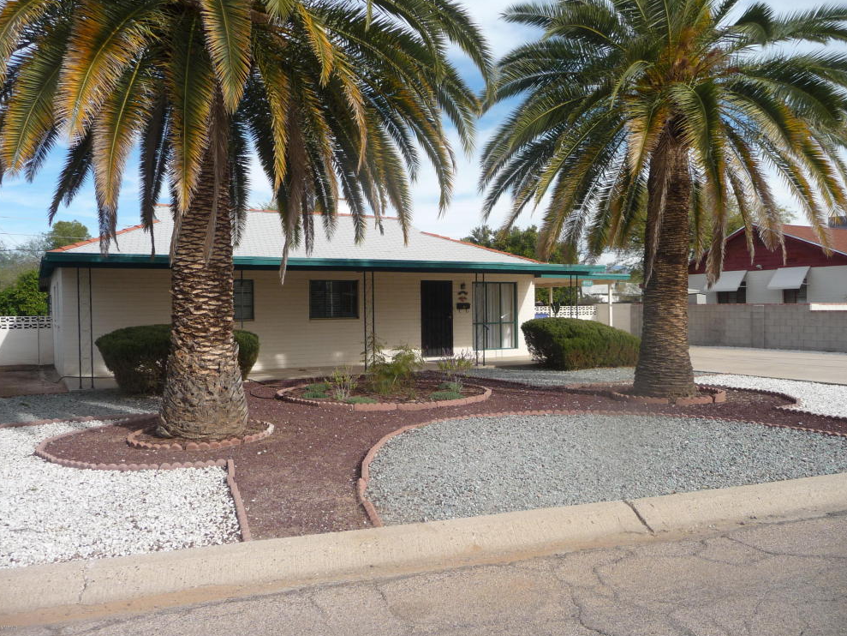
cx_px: 428
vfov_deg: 48.2
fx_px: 710
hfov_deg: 61.7
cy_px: 319
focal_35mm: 29
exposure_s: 1/800
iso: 100
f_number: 3.3
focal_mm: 4.7
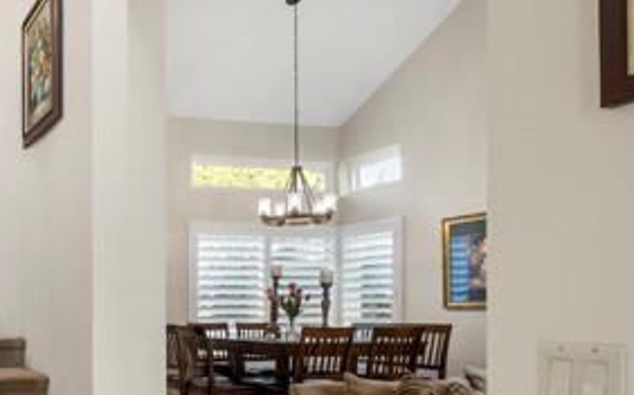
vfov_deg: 33.1
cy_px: 336
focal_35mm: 37
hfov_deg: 45.5
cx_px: 16
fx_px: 639
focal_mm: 16
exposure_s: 1/6
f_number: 6.3
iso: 250
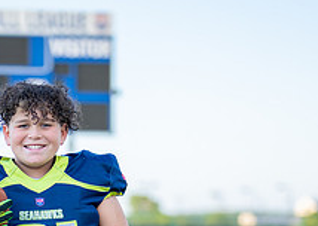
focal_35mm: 175
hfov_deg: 11.4
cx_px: 33
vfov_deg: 8.1
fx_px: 1578
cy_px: 294
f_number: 1.2
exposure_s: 1/2000
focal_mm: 50
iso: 100
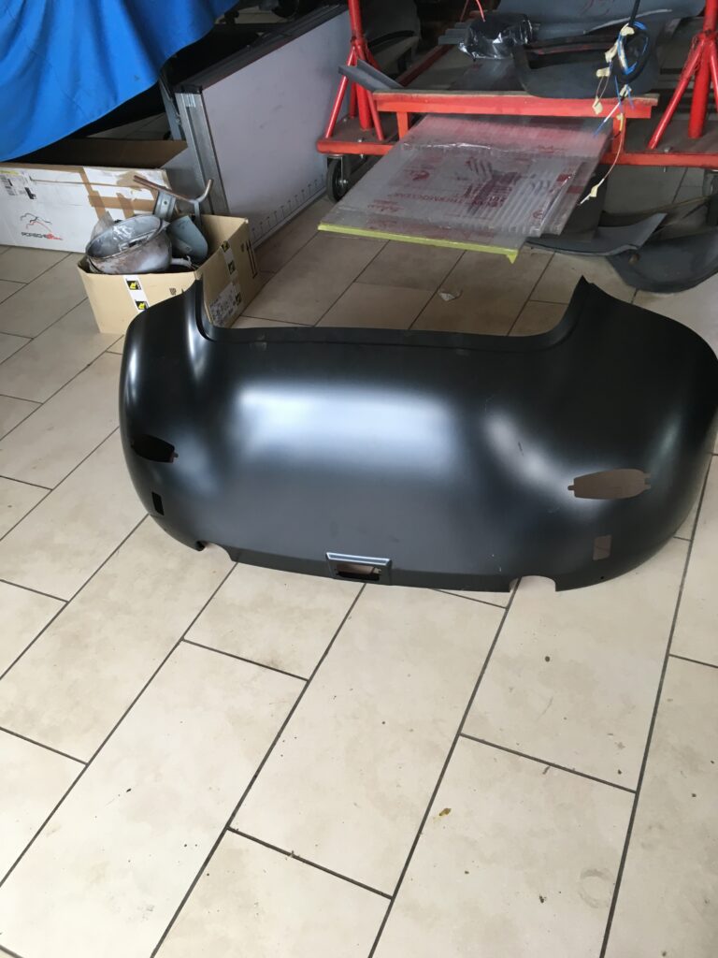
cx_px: 359
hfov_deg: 48.2
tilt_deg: -39.3
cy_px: 479
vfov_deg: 61.7
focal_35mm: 29
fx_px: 802
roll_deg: +11.6
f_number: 2.2
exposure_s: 1/33
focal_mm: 4.15
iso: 80
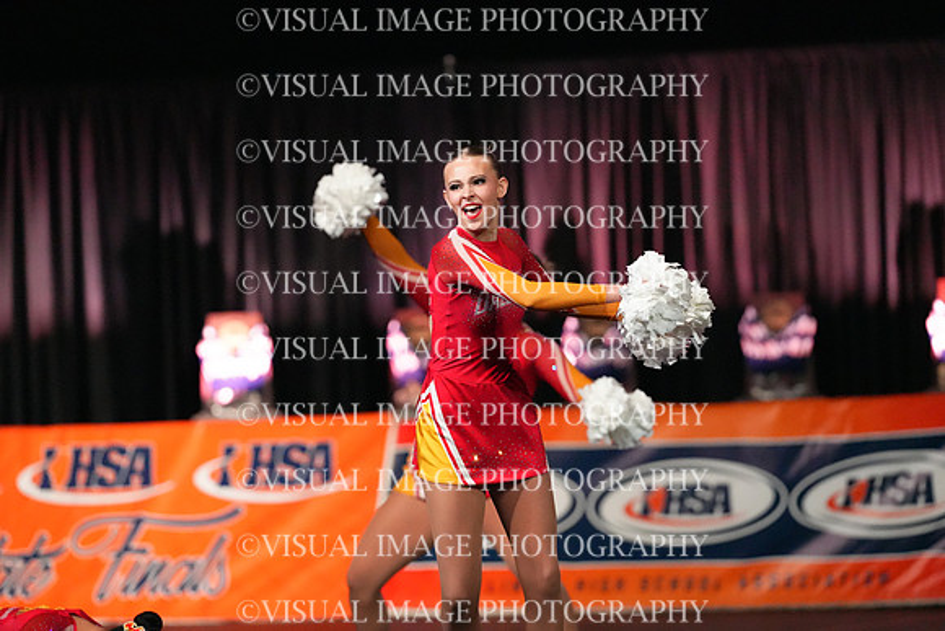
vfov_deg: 4.6
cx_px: 472
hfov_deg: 6.9
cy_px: 316
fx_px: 7876
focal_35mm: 300
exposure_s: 1/1250
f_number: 3.5
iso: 16000
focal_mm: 300
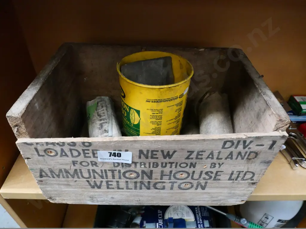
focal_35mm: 24
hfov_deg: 71.6
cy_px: 114
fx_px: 212
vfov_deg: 56.8
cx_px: 153
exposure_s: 1/160
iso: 6400
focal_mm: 12
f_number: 5.6
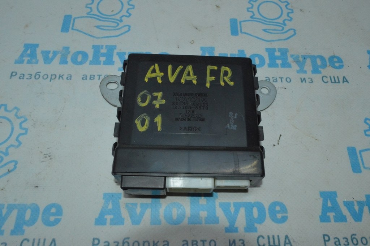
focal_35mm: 27
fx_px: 277
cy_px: 123
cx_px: 185
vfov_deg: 47.9
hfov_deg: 67.4
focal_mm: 18
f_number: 16
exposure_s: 1/200
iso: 3600
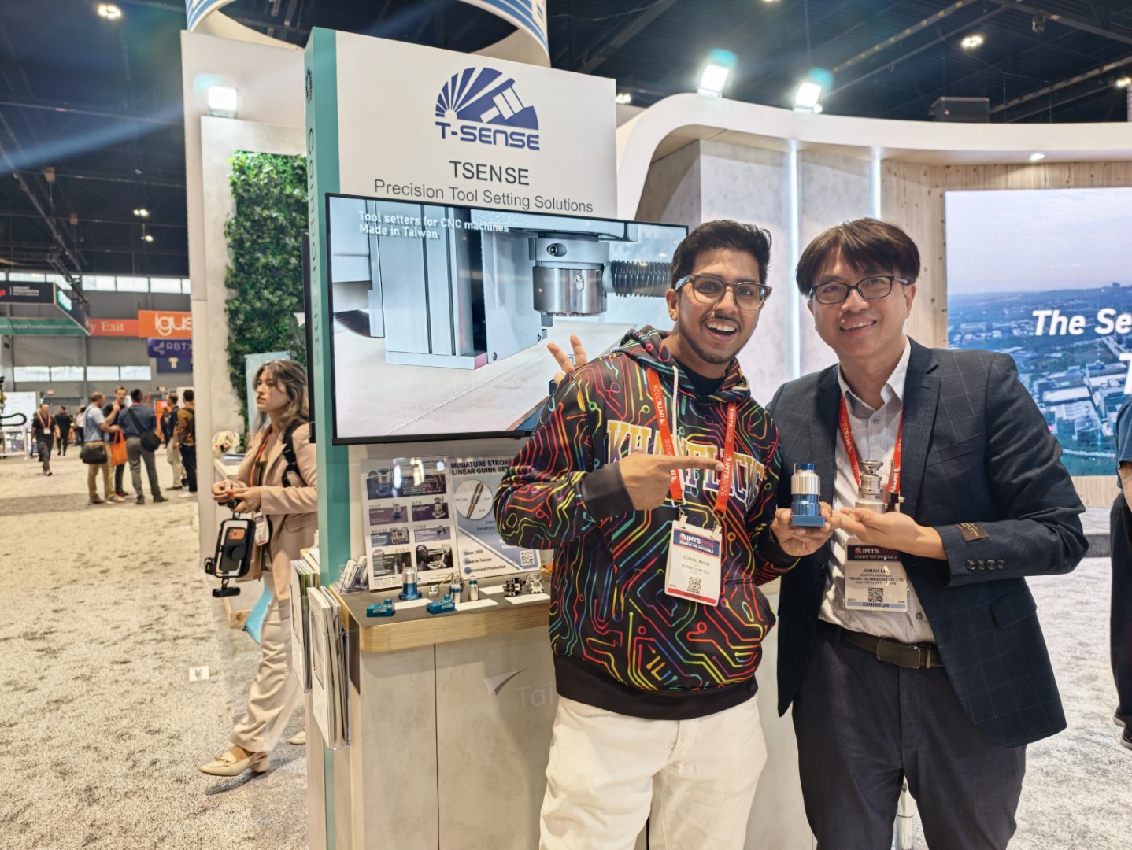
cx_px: 566
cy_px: 425
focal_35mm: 23
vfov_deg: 58.9
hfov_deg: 73.9
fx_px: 753
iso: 400
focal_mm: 7.73
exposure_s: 1/60
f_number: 1.5
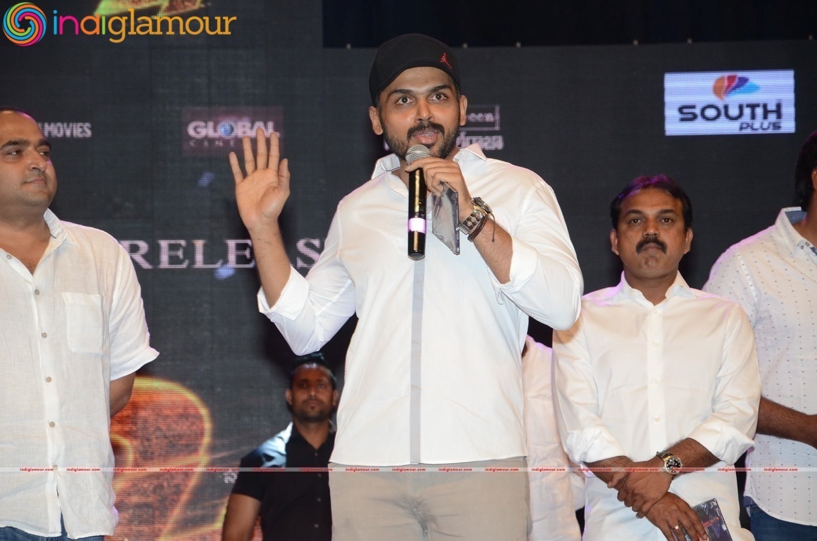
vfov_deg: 8.7
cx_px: 408
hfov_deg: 13.1
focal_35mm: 158
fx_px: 3567
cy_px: 270
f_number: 5.6
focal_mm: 105
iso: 800
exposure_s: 1/125
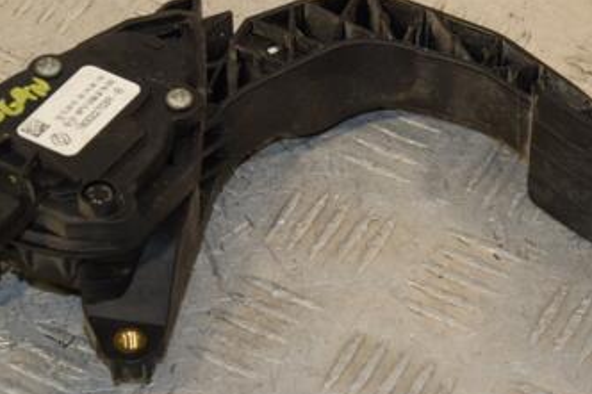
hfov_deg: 12.2
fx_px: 2761
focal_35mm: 168
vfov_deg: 8.2
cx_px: 389
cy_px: 207
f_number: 8
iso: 800
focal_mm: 62
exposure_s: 1/200
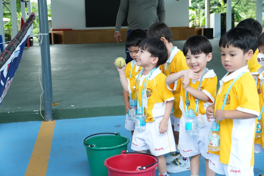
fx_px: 396
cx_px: 132
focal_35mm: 54
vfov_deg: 25.1
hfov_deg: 36.9
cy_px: 88
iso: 1600
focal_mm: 36
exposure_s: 1/500
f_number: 4.5
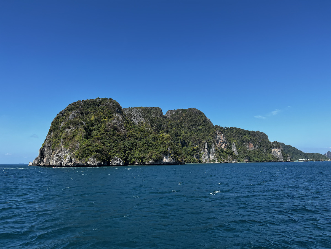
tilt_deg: +9.7
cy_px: 124
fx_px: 249
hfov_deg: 67.3
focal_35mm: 26
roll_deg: -1.8
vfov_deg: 53.1
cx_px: 166
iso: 50
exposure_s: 1/3704
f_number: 1.5
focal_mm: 5.7
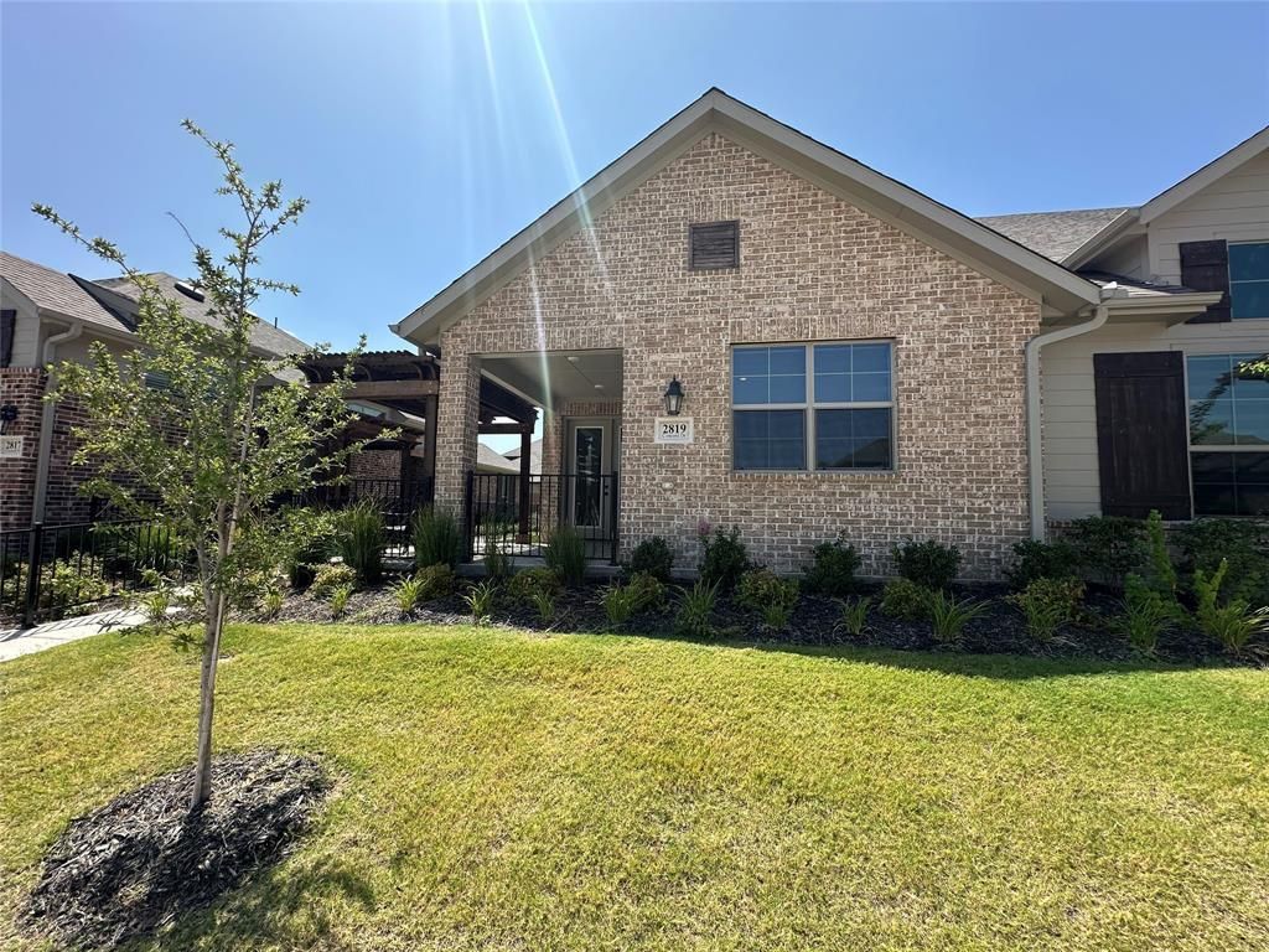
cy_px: 476
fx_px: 513
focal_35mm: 14
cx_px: 634
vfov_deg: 85.7
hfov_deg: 102.1
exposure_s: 1/831
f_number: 2.2
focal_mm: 2.22
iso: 40
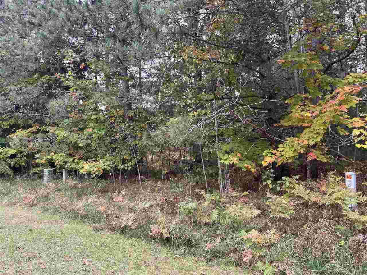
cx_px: 184
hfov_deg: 67.3
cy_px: 138
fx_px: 276
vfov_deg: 53.1
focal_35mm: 26
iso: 32
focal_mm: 5.7
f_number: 1.5
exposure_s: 1/141
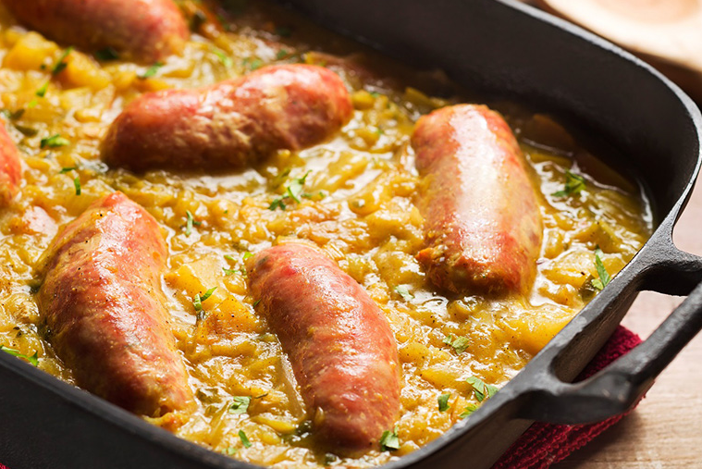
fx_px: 2185
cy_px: 248
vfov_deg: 12.2
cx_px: 371
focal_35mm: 112
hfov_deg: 18.2
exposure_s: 1/250
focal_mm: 85
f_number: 8
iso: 200
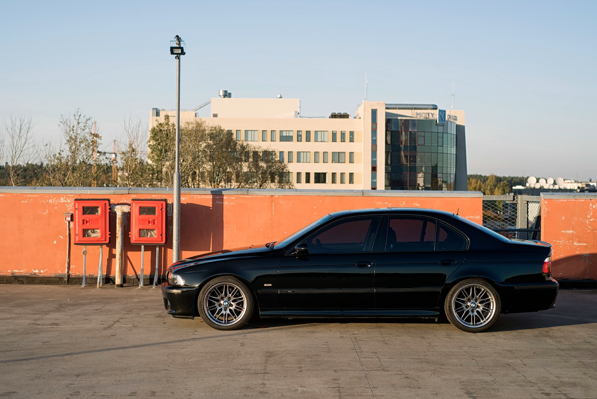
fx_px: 830
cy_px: 200
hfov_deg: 39.6
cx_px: 298
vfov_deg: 27.0
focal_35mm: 50
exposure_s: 1/500
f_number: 4
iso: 100
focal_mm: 50
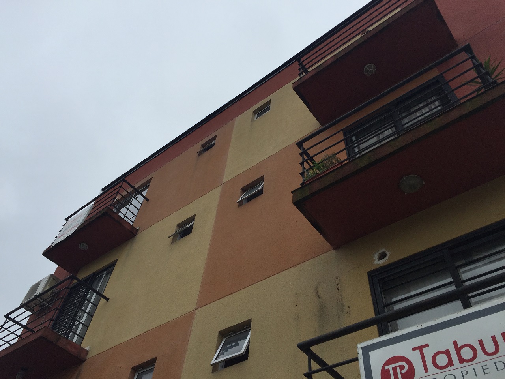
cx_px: 252
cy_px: 190
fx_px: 423
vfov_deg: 48.2
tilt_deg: +52.1
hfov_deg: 61.7
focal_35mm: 29
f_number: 2.2
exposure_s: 1/1412
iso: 32
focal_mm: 4.15
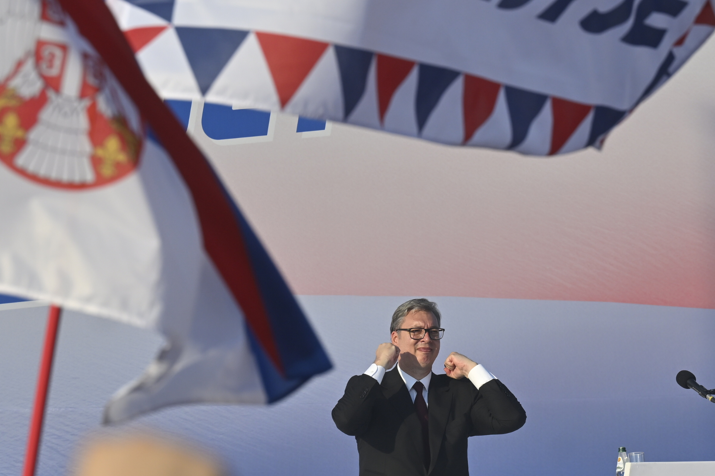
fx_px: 6772
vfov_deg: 4.0
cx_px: 535
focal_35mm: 341
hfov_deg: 6.0
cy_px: 371
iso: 125
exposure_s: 1/1000
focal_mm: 135
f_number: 5.6
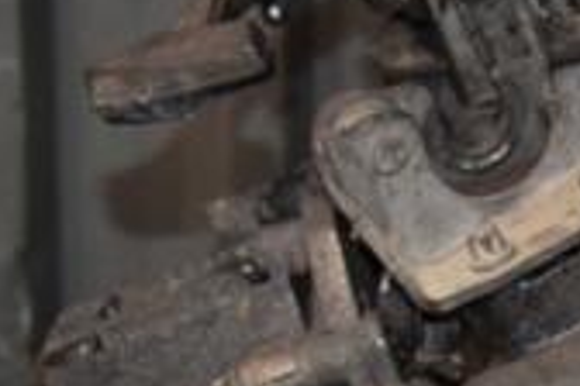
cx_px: 608
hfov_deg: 11.9
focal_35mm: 171
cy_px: 500
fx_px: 2755
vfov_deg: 7.9
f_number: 5
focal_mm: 32
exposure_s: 1/60
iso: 800
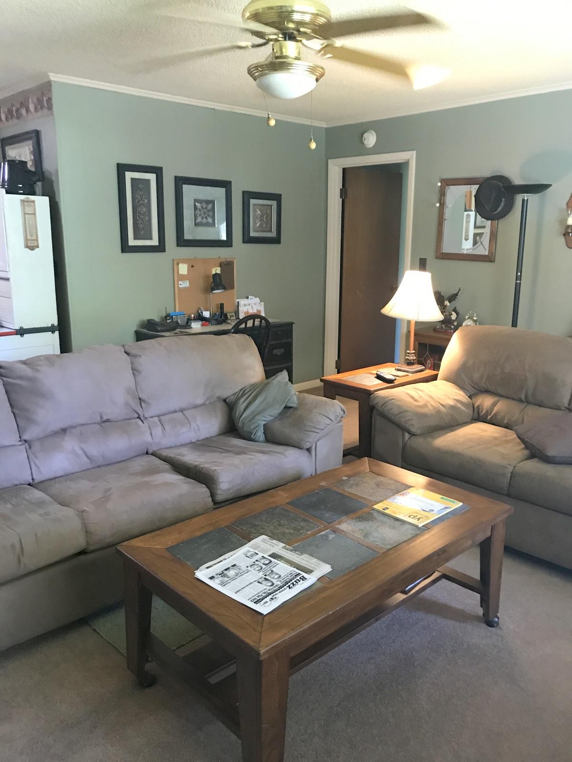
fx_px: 617
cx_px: 286
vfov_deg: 63.4
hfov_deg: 49.7
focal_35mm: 28
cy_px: 381
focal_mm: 3.99
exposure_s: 1/7
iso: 100
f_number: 1.8
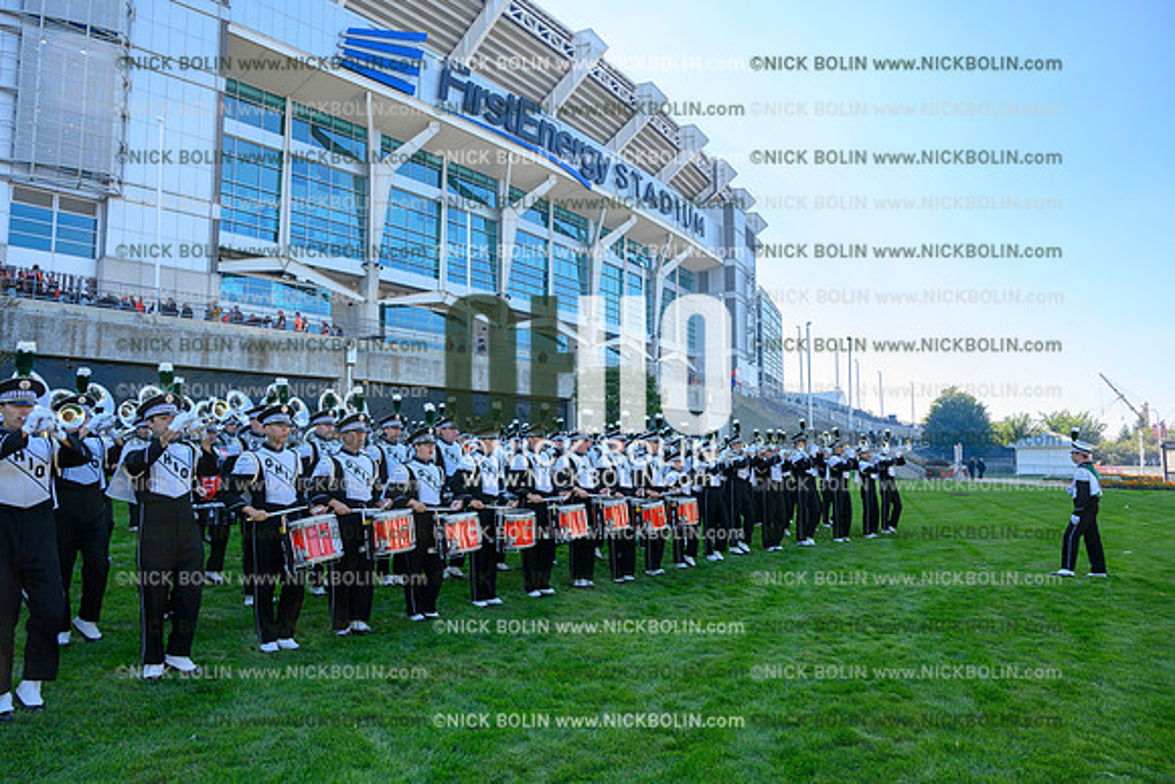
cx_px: 588
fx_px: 783
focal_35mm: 24
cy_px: 392
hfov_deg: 73.7
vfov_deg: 53.2
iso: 800
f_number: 8
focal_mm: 24
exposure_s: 1/640
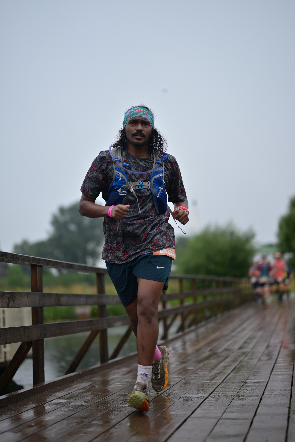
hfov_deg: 27.0
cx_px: 148
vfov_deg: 39.6
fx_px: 614
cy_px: 221
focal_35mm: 50
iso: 200
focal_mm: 50
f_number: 1.2
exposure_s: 1/1000
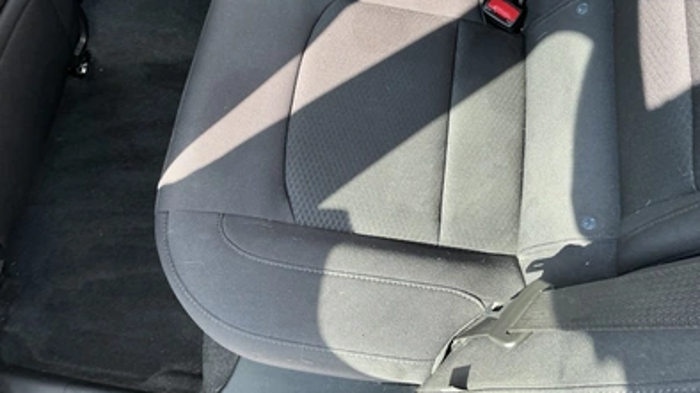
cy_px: 160
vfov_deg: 37.6
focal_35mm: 31
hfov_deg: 62.7
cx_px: 352
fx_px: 575
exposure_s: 1/134
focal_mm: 3
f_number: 1.8
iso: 32
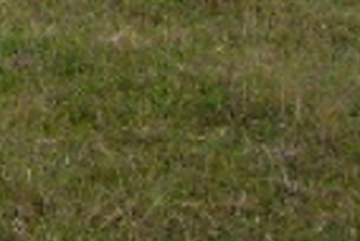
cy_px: -495
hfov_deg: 9.6
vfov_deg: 6.2
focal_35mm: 205
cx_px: -264
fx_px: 2052
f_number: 2.8
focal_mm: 5.8
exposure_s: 1/200
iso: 80
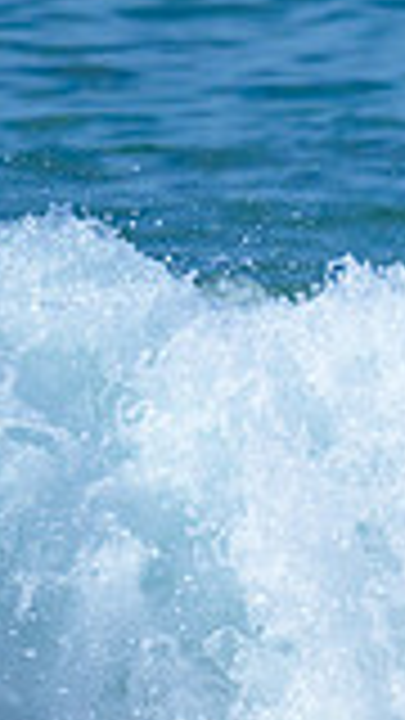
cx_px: 748
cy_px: 431
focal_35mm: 4176
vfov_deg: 0.5
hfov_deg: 0.3
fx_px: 79726
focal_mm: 800
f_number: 6.3
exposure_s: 1/2000
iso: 180
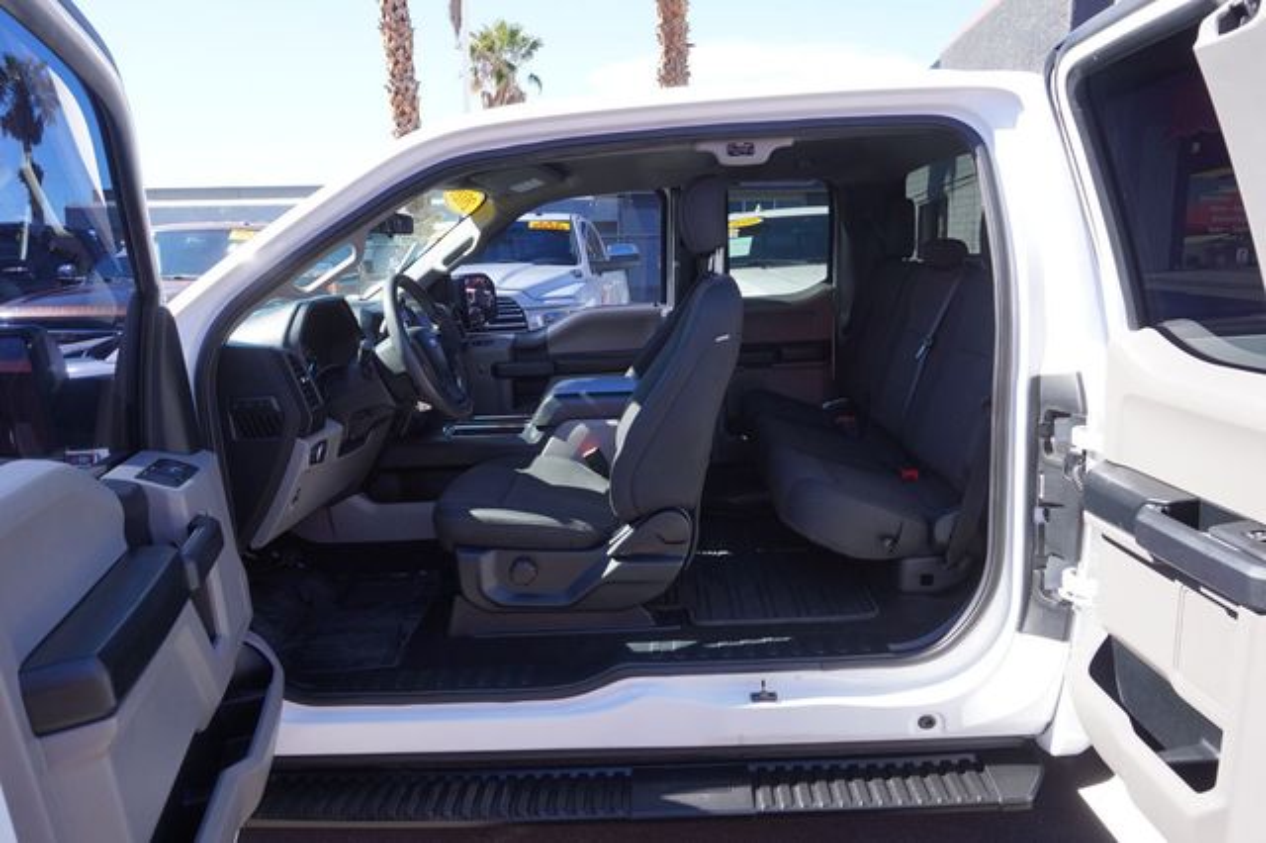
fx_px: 844
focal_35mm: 24
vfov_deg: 53.1
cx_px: 633
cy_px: 422
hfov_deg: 73.8
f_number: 6.3
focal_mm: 16
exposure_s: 1/80
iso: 100
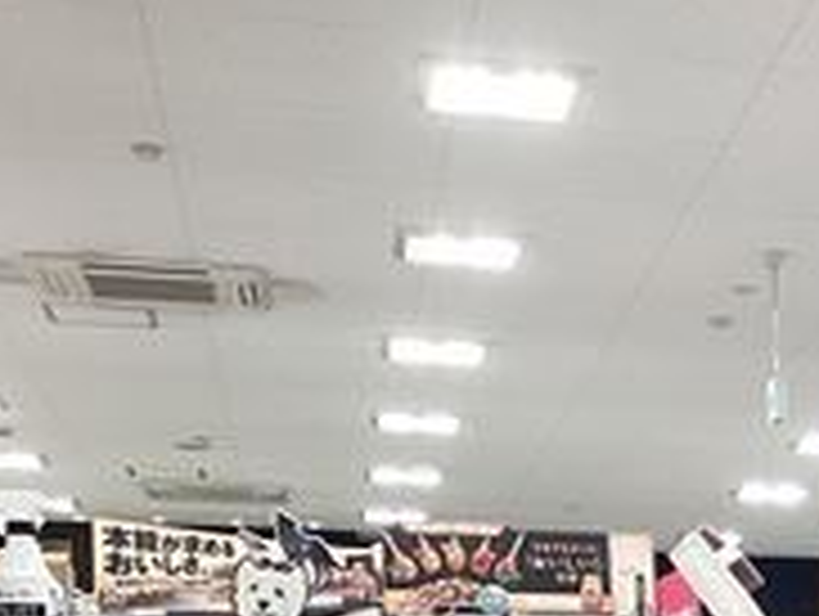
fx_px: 2416
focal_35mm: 102
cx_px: 1228
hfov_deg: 17.3
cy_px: 962
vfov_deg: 13.6
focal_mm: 3.3
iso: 50
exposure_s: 1/50
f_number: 2.4
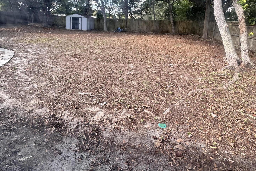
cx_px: 125
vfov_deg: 58.8
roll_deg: -3.8
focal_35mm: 20
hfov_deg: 84.0
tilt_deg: -11.4
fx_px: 142
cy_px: 43
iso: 40
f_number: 2.2
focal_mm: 2.22
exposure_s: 1/218
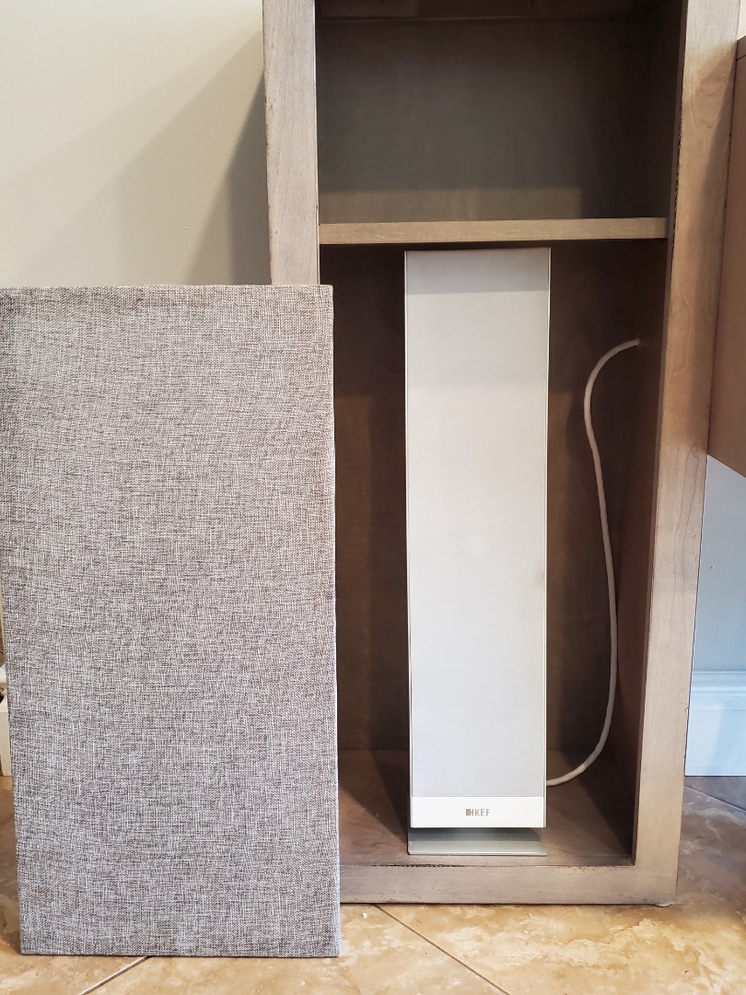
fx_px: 747
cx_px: 373
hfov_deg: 53.1
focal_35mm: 26
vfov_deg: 67.3
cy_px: 498
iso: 320
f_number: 1.5
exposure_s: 1/40
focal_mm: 4.3
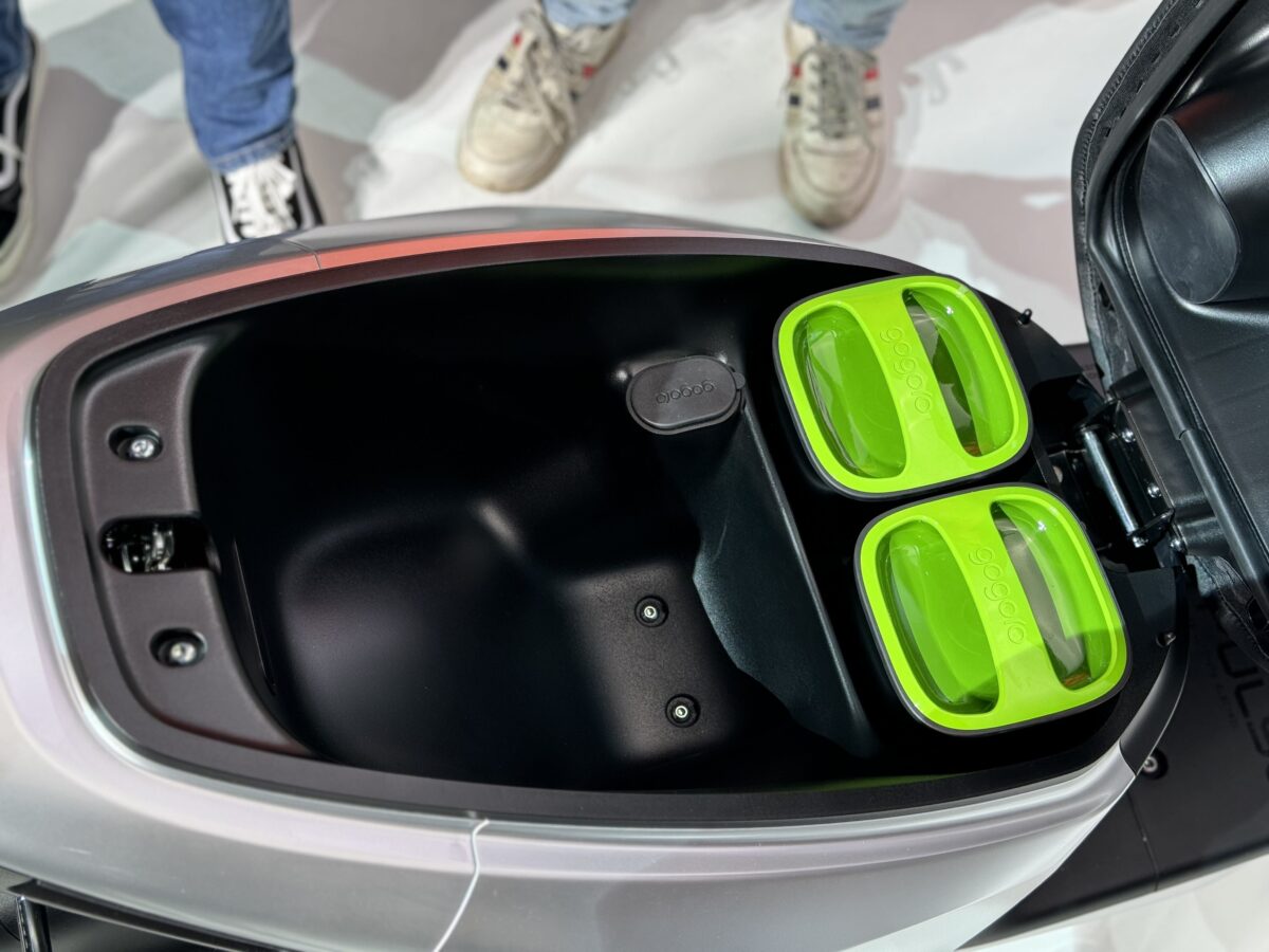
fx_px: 1760
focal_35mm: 48
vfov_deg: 30.3
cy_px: 476
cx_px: 634
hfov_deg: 39.7
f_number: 1.78
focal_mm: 6.76
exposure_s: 1/143
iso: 100
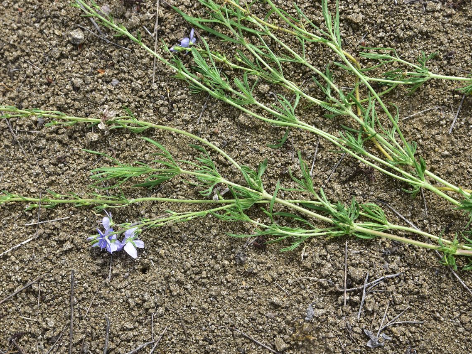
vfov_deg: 26.6
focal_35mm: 55
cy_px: 177
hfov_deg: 34.9
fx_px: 750
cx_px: 215
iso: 250
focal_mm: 50
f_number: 14
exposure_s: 1/125
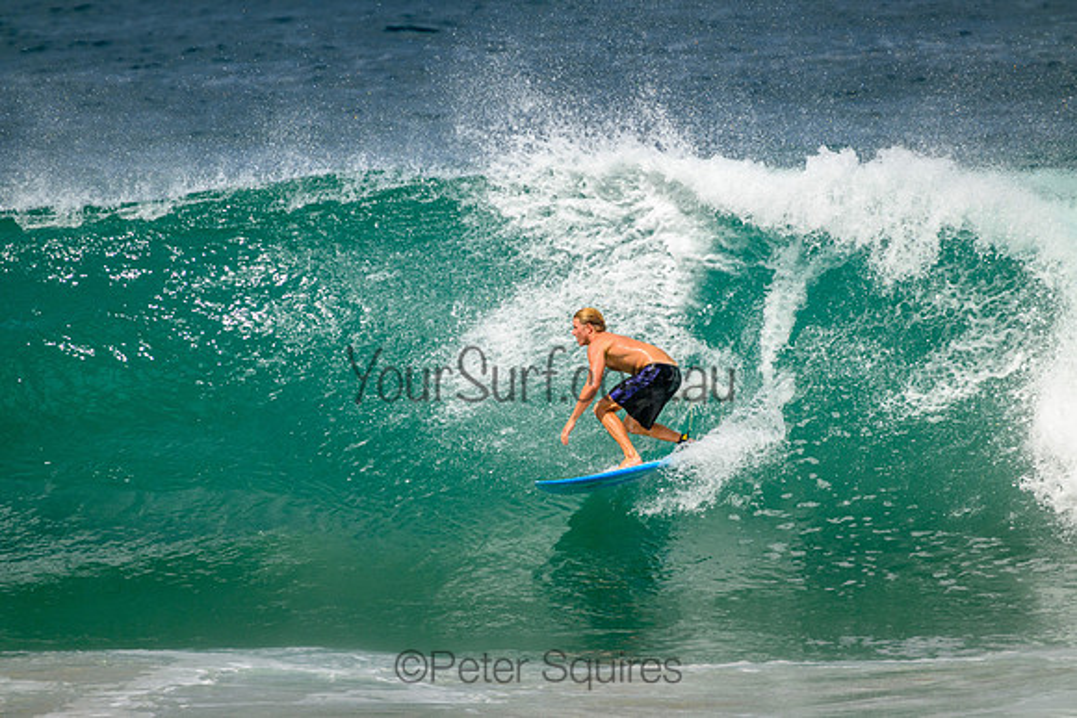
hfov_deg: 2.6
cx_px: 538
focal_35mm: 800
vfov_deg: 1.7
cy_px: 359
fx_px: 23938
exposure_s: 1/2000
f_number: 11
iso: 720
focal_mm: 800
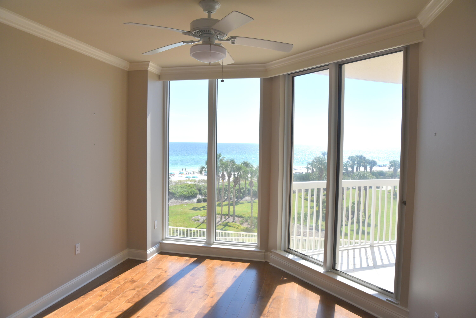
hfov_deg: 73.7
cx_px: 238
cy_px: 159
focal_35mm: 24
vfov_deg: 53.2
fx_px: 317
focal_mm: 24
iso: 200
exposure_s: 1/250
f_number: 8
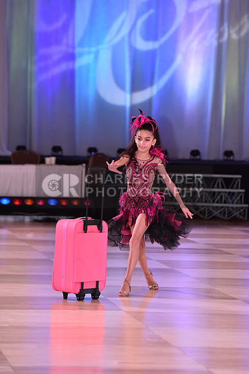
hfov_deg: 7.4
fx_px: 1918
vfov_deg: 11.1
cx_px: 124
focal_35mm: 185
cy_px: 187
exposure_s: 1/250
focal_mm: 185
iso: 2000
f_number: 5.6
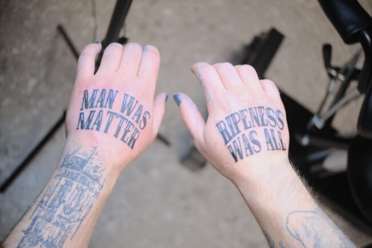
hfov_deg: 47.4
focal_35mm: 41
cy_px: 124
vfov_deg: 32.6
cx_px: 186
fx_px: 424
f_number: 2.8
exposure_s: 1/125
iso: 1000
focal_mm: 27
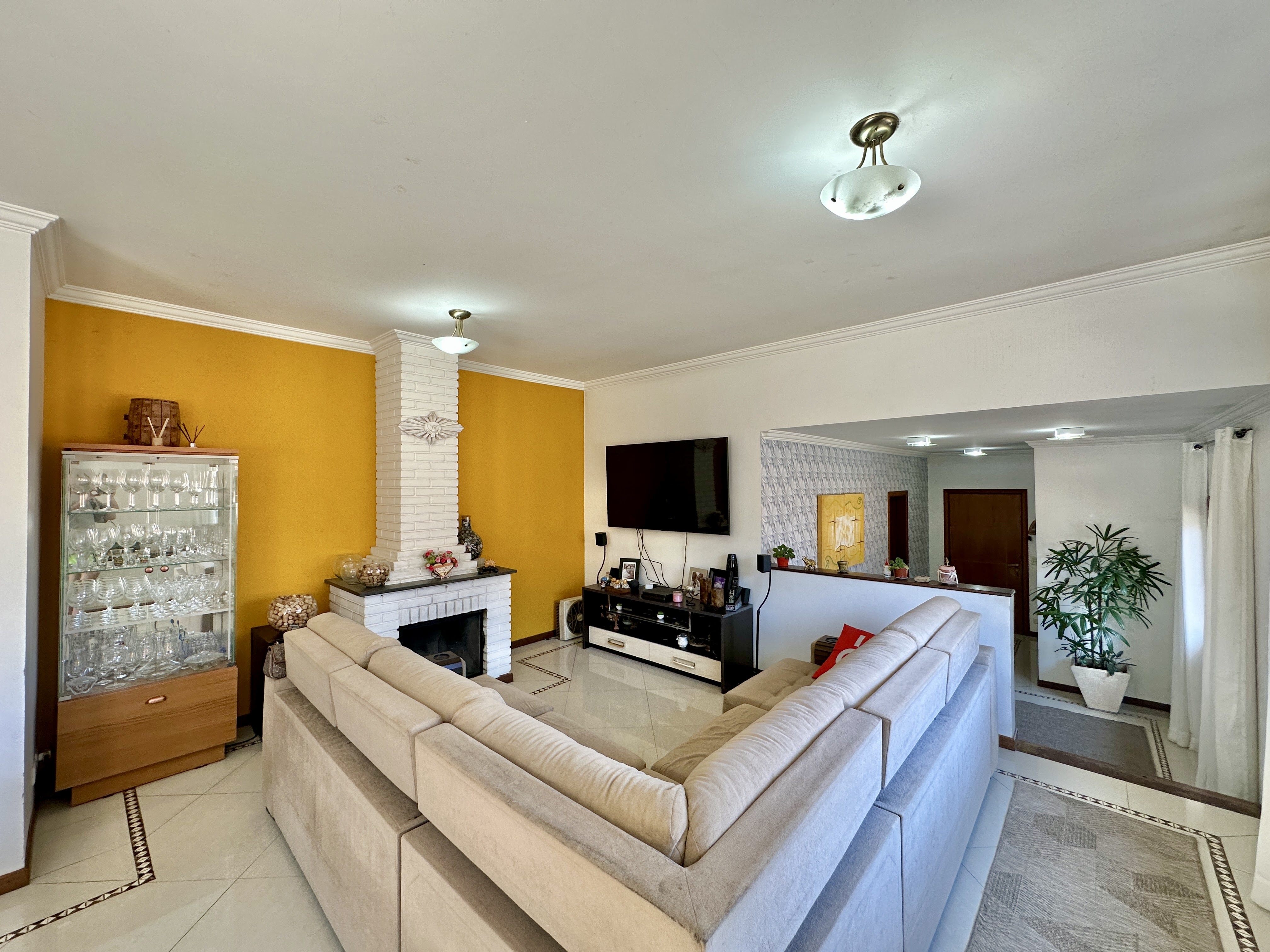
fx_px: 514
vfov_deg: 85.7
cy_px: 476
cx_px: 635
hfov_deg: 102.1
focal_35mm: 14
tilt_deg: +0.5
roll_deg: -0.4
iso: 125
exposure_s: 1/120
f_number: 2.2
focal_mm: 2.22
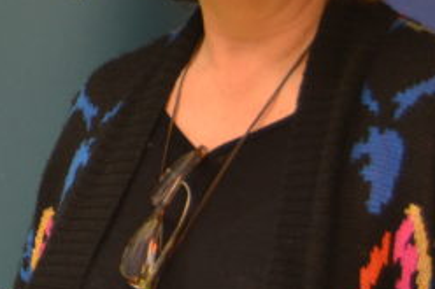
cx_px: -193
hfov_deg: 9.7
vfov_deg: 6.5
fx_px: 2500
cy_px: -156
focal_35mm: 207
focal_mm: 32
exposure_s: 1/60
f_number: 4.5
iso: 450
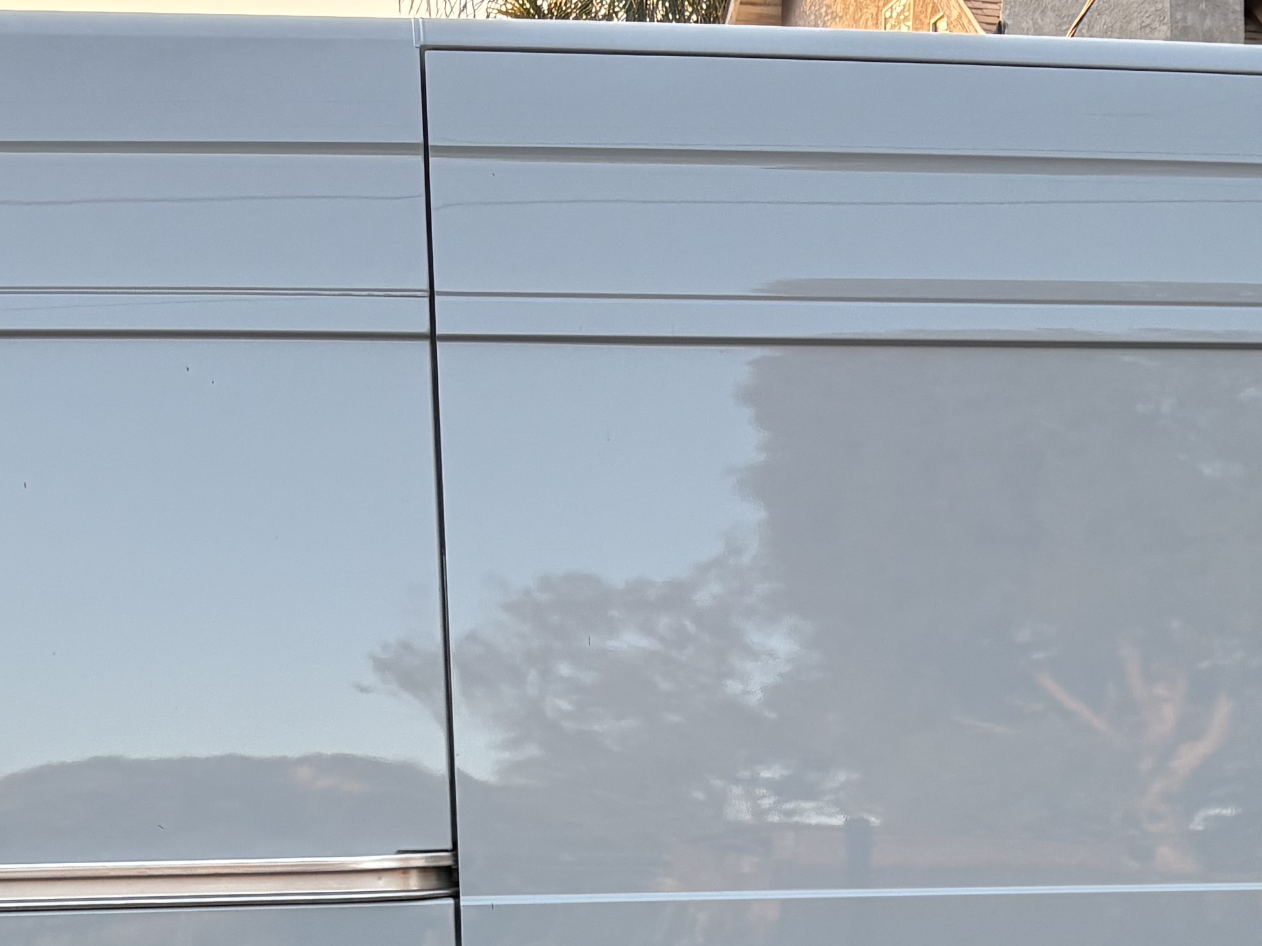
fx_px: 2734
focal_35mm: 75
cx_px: 898
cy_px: 980
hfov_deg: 25.8
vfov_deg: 19.0
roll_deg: -2.6
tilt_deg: -5.3
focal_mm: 5.96
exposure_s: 1/197
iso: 64
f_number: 1.6
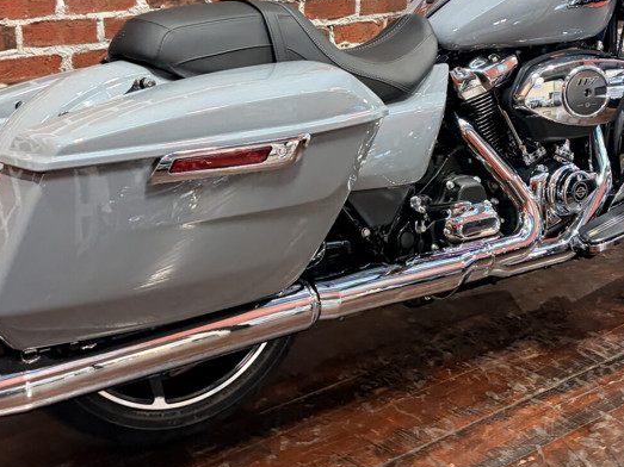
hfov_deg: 36.1
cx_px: 343
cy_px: 138
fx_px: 955
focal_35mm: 53
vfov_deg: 27.3
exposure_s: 1/60
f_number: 1.6
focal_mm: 5.96
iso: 320
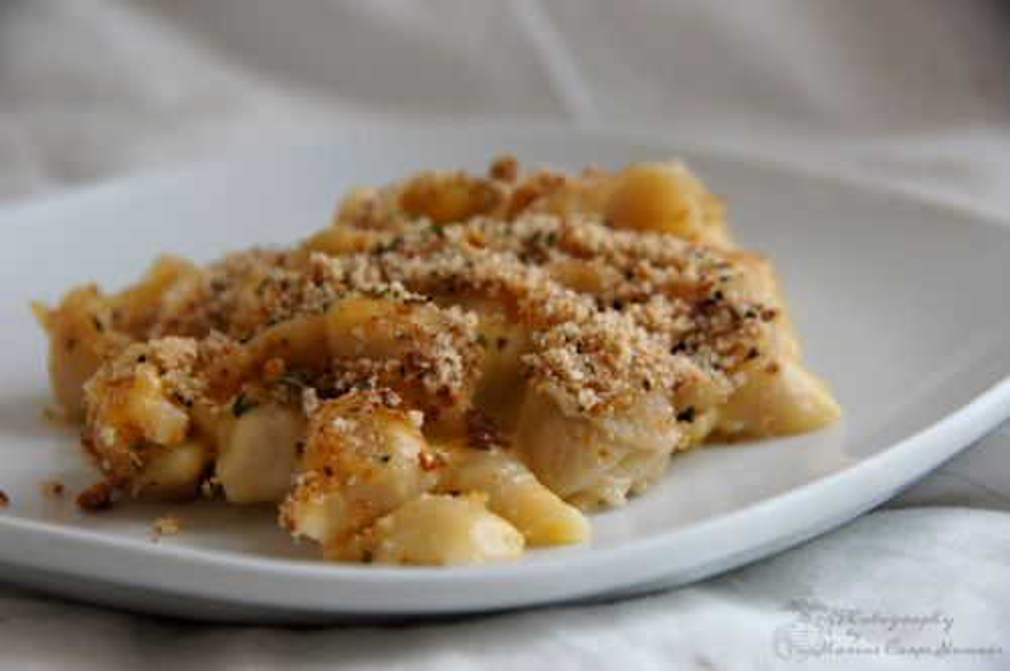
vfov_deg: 13.0
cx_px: 505
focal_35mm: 105
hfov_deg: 19.5
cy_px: 336
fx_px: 2942
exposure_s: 1/60
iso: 1600
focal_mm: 70
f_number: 5.6
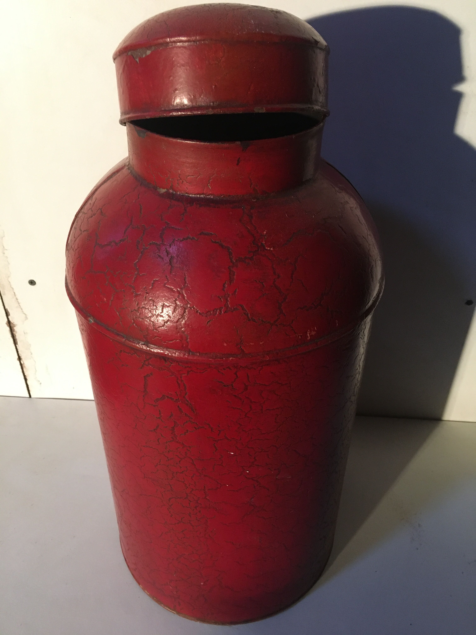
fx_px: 532
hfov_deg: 48.2
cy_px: 318
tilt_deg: -35.9
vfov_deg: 61.7
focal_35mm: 29
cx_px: 238
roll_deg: -1.9
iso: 200
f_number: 2.2
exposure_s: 1/25
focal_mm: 4.15
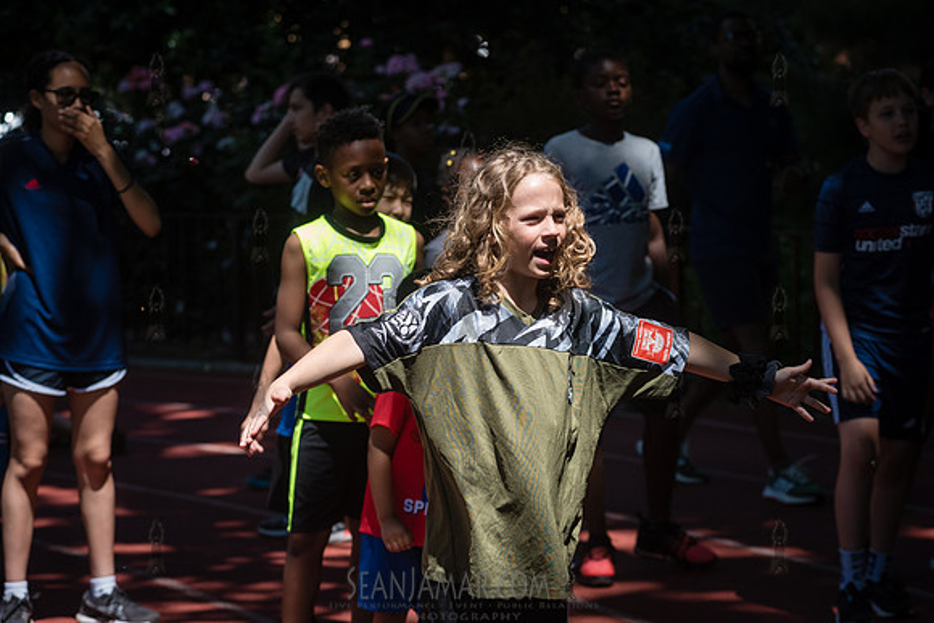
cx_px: 467
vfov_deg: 12.2
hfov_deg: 18.3
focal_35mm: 112
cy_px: 312
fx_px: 2906
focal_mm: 112
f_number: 5.6
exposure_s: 1/4000
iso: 1000
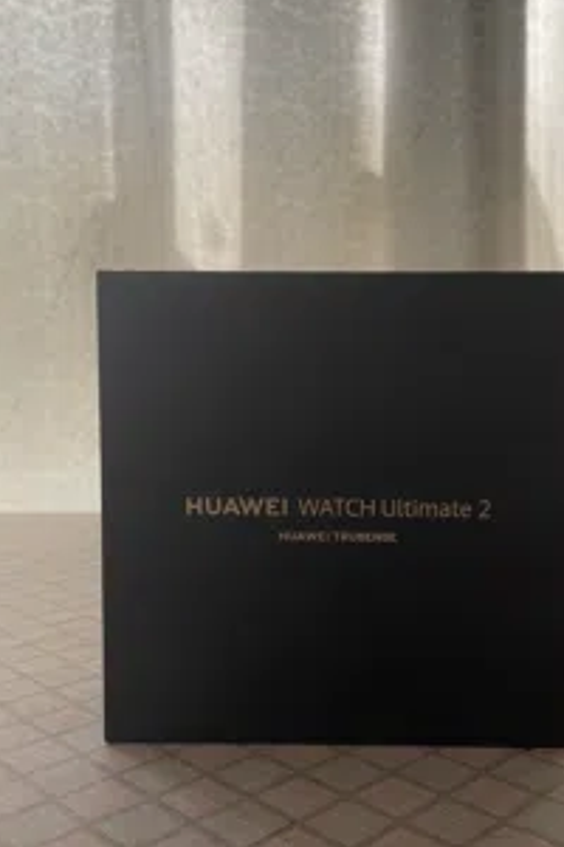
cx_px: 344
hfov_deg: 36.7
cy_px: 466
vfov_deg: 53.0
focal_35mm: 36
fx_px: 846
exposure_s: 1/79
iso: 125
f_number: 1.6
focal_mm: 4.2
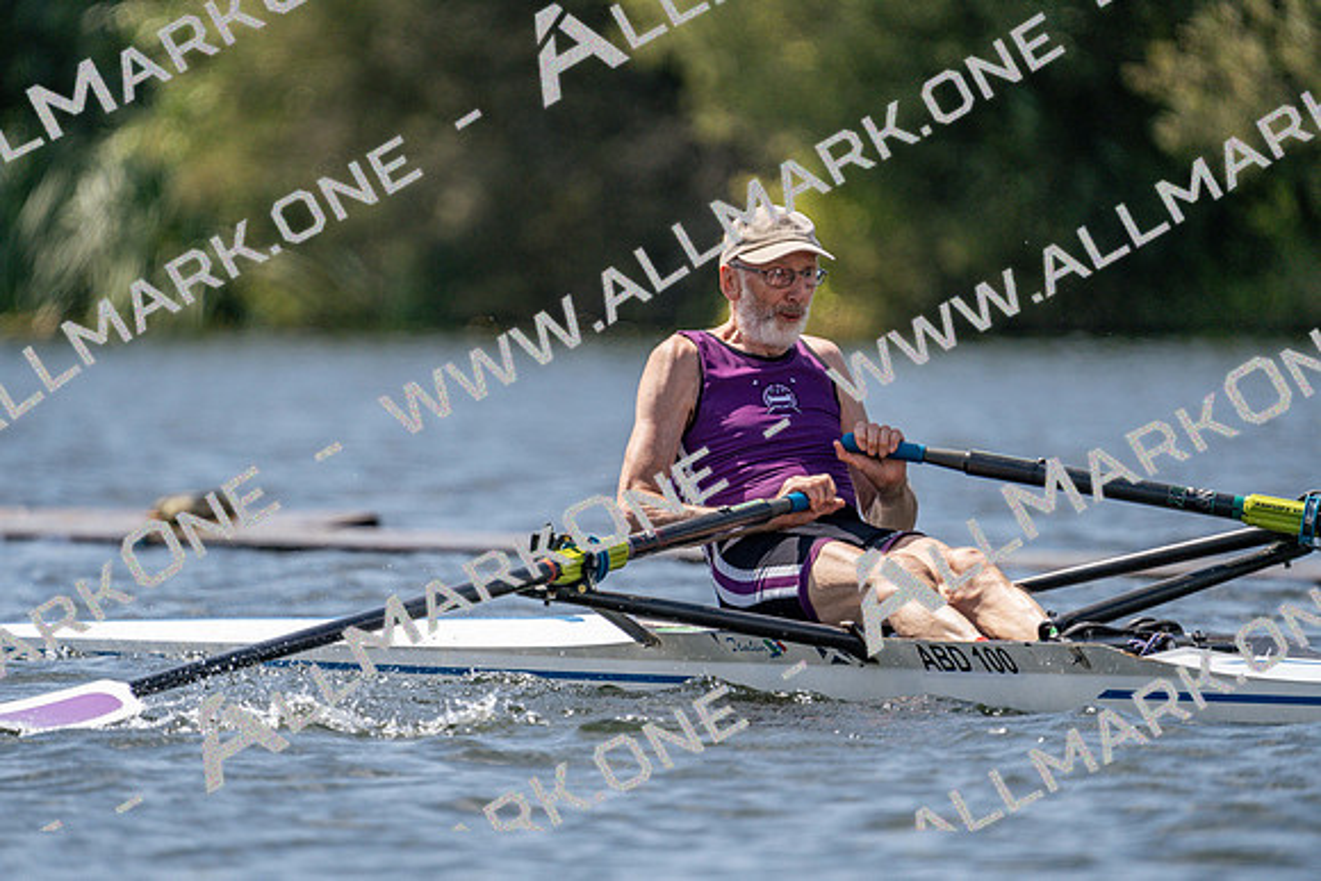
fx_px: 22021
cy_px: 440
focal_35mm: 600
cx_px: 660
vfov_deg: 2.3
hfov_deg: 3.4
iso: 320
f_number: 6.3
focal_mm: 600
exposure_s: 1/2000
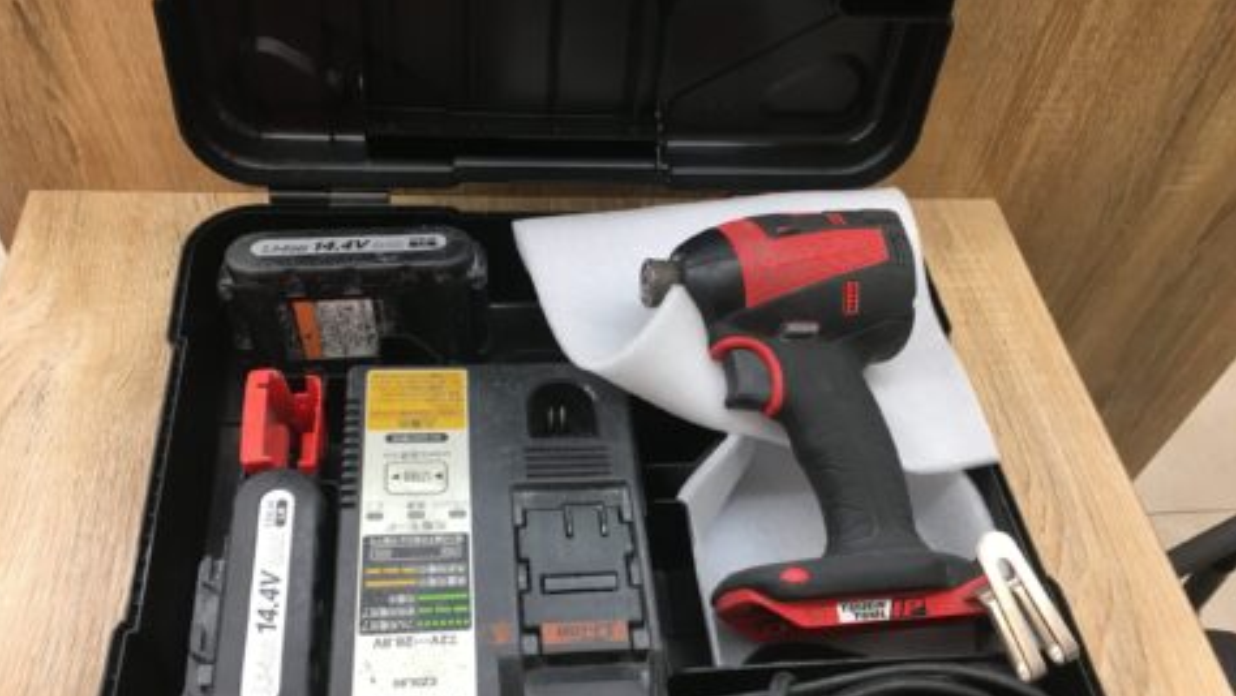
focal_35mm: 32
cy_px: 443
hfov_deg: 61.0
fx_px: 1049
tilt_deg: -51.7
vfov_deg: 36.5
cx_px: 613
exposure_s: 1/30
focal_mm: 4.15
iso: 25
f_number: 2.2
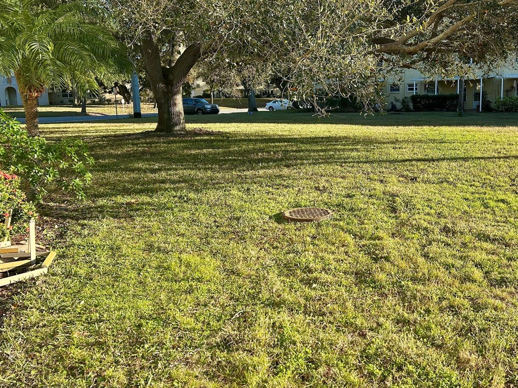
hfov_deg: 53.3
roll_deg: +1.2
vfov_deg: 41.6
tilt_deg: -8.3
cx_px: 326
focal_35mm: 34
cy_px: 159
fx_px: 509
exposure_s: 1/1171
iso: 50
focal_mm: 5.7
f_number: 1.5
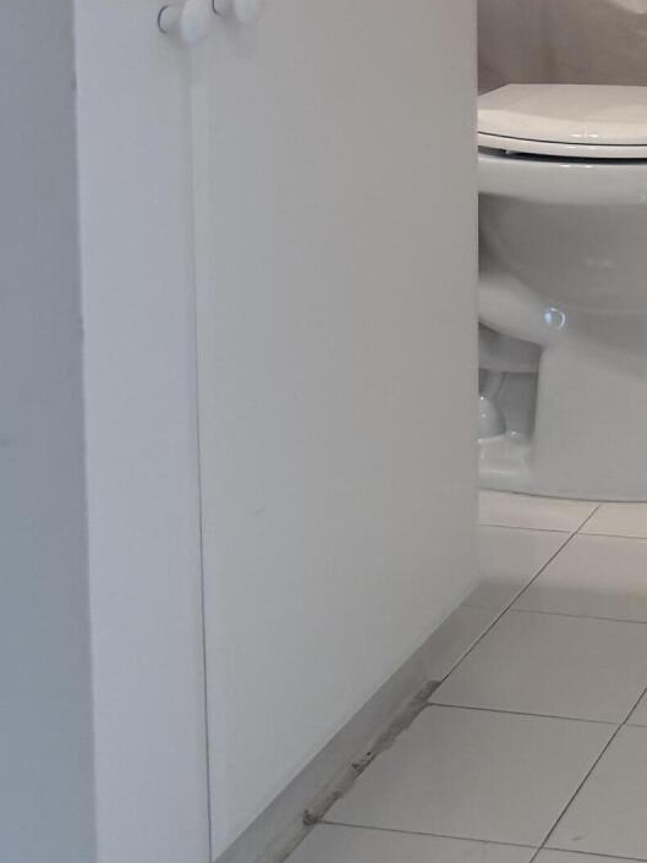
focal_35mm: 68
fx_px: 1696
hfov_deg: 19.5
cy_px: -21
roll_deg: -0.8
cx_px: 899
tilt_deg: -4.6
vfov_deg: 26.8
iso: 200
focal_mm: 6.76
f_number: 1.78
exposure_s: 1/60
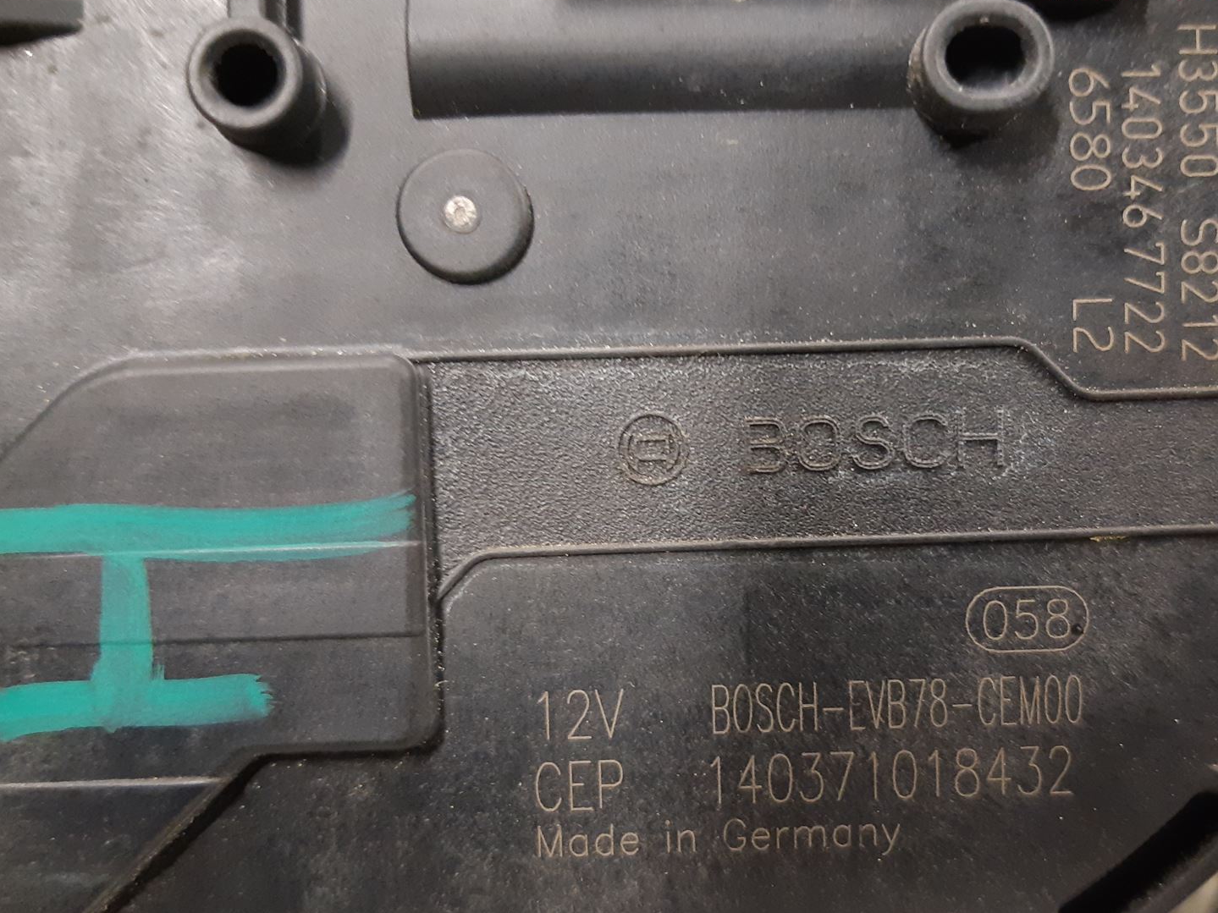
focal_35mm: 37
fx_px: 1302
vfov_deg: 38.6
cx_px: 703
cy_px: 502
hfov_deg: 50.0
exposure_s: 1/25
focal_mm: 3.93
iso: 250
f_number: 1.7
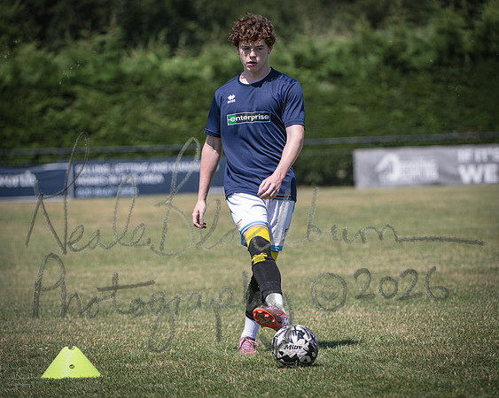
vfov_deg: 4.0
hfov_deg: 5.1
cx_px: 257
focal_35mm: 383
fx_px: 5656
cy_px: 199
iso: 400
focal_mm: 340
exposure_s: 1/2000
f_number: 4
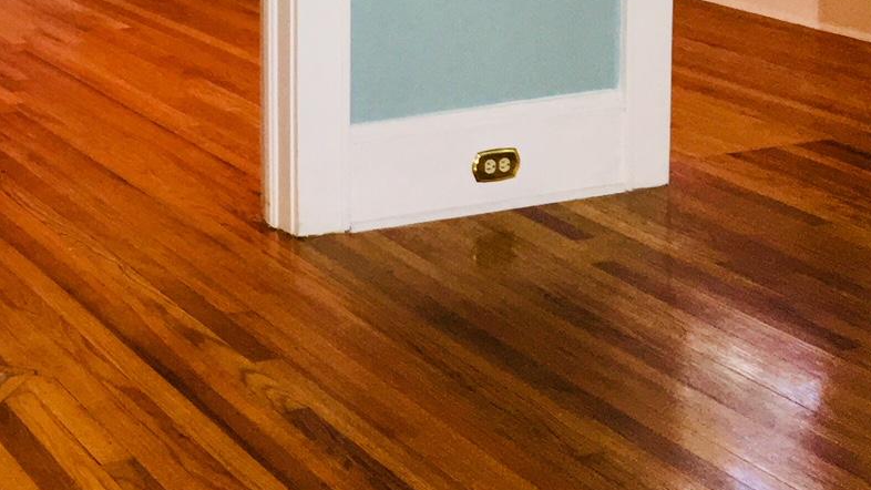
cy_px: -57
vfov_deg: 14.6
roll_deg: +1.7
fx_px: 1871
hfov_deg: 25.4
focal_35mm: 81
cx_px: 88
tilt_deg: -8.9
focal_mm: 4.15
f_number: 2.2
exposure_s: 1/30
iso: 64
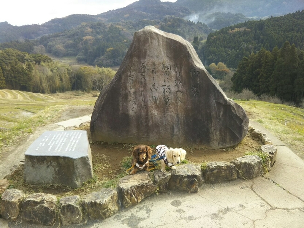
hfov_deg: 60.0
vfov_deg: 46.8
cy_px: 114
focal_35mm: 30
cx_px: 152
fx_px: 263
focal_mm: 4
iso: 25
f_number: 2.2
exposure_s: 1/320
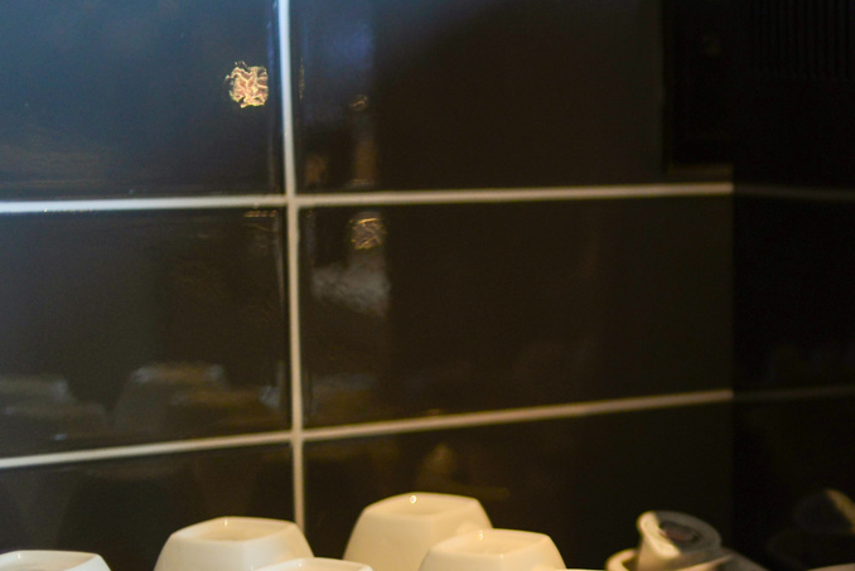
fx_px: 2163
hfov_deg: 20.5
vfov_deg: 15.0
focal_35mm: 91
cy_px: 325
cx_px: 1098
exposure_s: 1/320
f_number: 2
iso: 250
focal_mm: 35
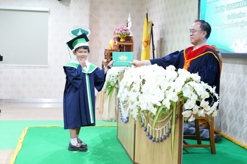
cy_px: 82
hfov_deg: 36.2
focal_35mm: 55
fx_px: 377
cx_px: 124
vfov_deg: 24.6
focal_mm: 55
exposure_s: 1/60
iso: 5000
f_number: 6.3
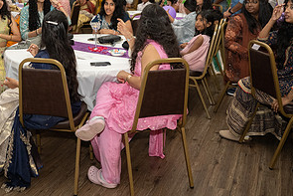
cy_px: 22
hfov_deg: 40.3
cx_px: 84
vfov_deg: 27.2
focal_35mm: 48
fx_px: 391
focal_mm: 24
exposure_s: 1/160
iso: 1600
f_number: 2.8
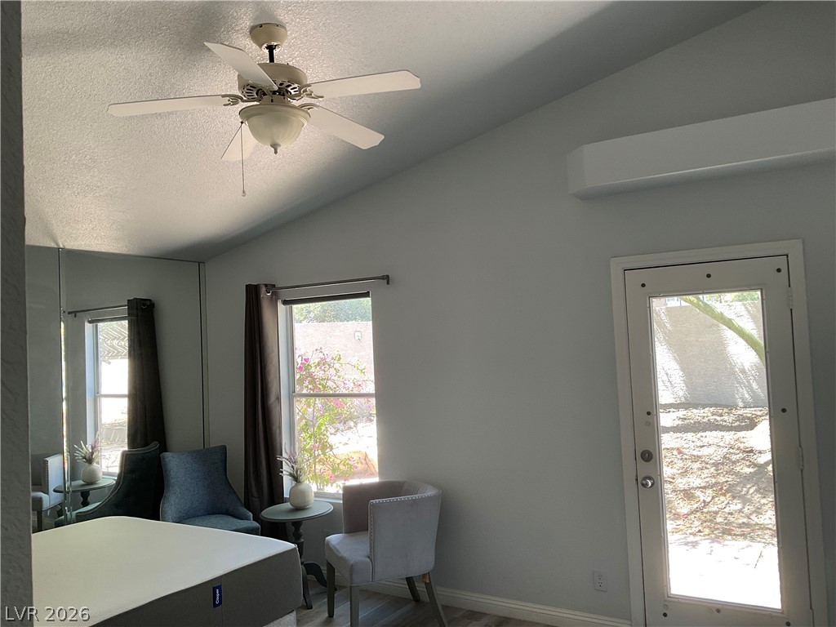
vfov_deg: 48.2
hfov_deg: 61.7
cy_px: 314
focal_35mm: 29
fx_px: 700
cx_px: 418
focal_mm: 3
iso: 50
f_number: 1.8
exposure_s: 1/120
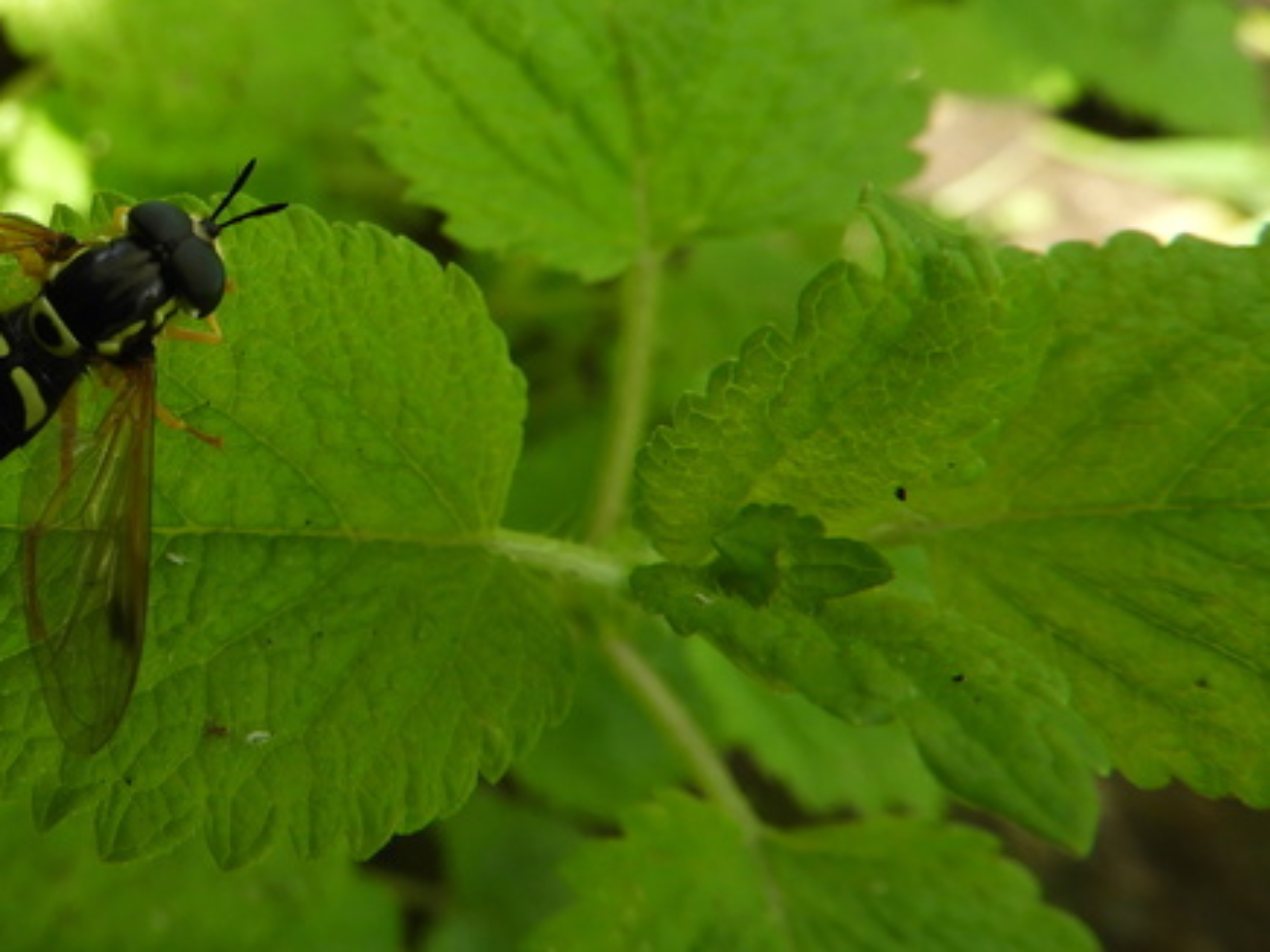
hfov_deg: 36.8
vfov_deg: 30.5
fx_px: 1724
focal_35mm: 47
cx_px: 33
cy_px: 262
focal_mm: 4.3
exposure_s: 1/200
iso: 100
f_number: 3.3
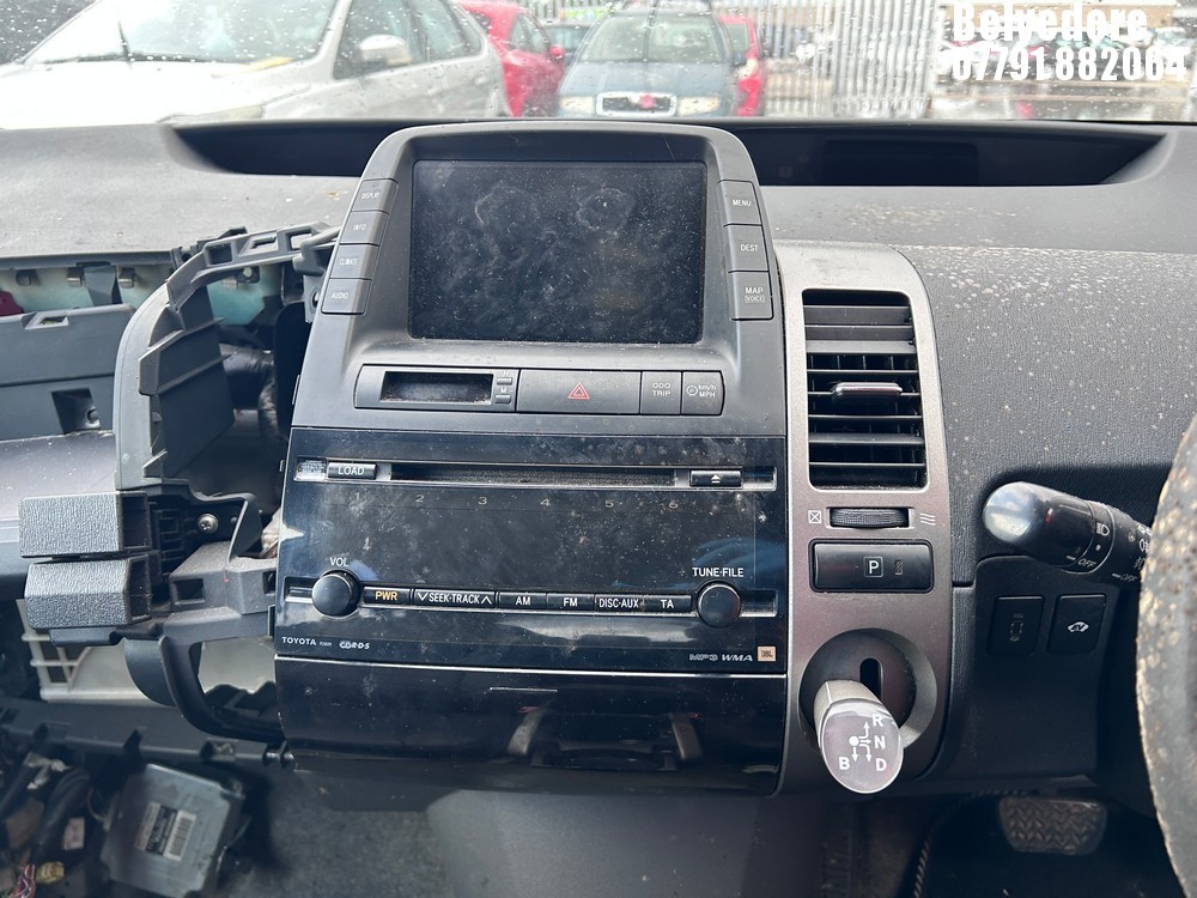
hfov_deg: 67.3
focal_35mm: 26
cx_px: 598
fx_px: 899
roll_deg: -0.9
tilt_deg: -23.6
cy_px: 449
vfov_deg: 53.1
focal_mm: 5.7
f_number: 1.5
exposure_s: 1/121
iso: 100
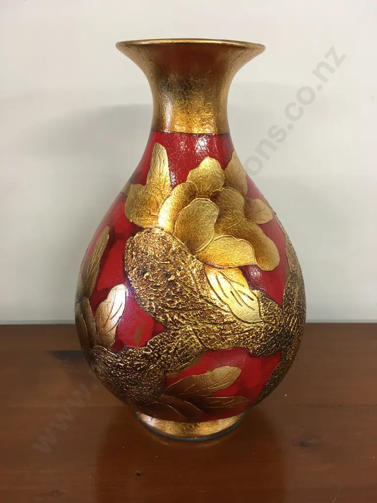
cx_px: 188
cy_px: 252
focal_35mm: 29
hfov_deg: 48.2
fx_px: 421
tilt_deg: -21.7
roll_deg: +0.0
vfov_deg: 61.7
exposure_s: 1/17
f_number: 2.2
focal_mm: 4.15
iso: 40
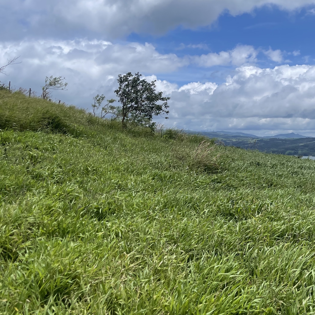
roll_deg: -0.7
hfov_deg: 37.7
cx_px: 254
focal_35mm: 43
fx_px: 443
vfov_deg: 39.0
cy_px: 127
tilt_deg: -0.2
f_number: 1.6
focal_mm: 5.1
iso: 32
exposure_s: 1/7407
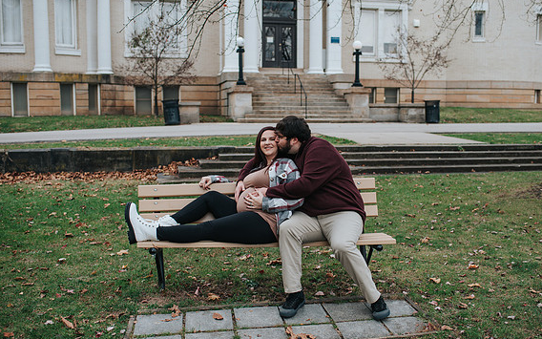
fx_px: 591
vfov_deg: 32.0
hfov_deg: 49.2
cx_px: 293
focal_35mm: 40
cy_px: 173
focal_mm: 35
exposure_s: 1/200
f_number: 2.8
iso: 100
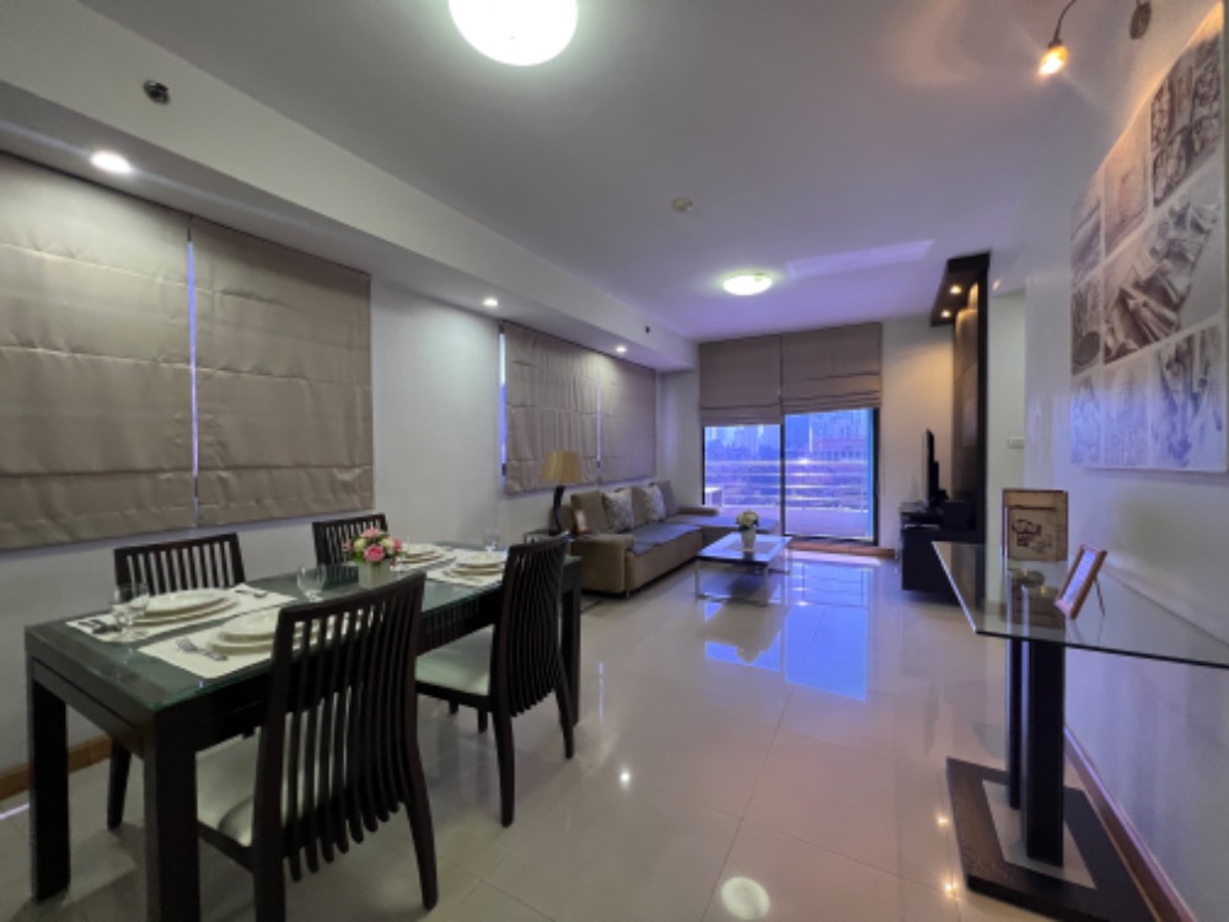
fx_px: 462
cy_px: 461
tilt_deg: +0.0
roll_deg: +0.6
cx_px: 614
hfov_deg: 106.2
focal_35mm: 13
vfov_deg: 89.9
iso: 160
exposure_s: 1/100
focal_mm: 1.57
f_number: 1.8
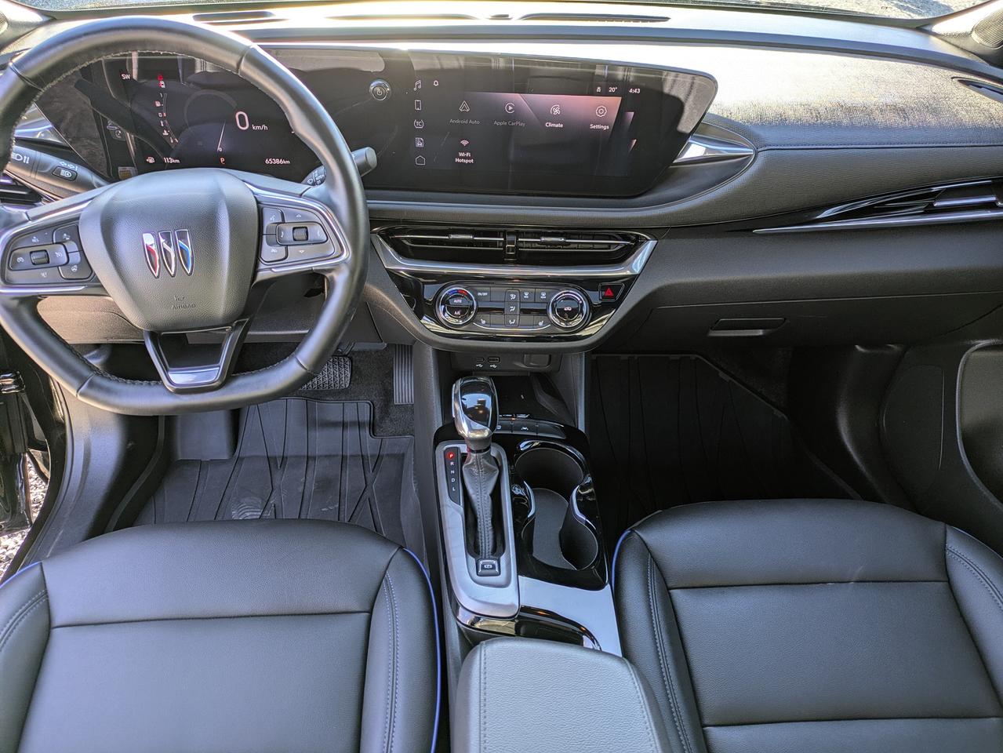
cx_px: 502
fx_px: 725
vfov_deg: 54.9
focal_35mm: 25
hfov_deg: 69.4
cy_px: 376
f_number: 1.89
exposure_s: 1/162
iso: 56
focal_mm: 5.43
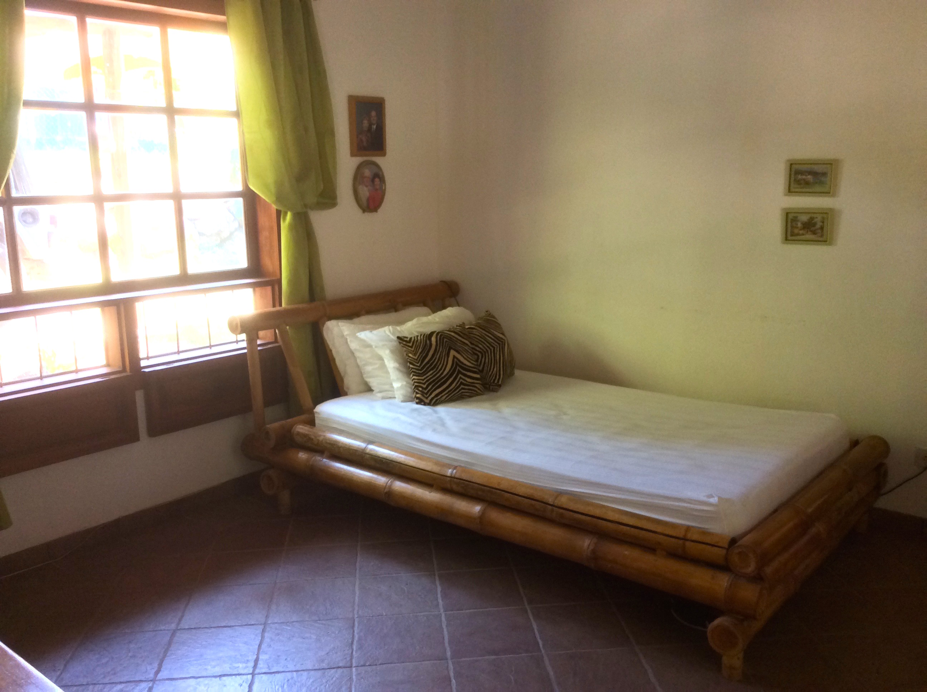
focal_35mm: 32
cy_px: 346
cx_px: 464
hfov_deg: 56.9
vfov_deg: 44.1
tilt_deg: -8.5
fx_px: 856
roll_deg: +2.3
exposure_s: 1/24
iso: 100
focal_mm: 3.3
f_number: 2.4
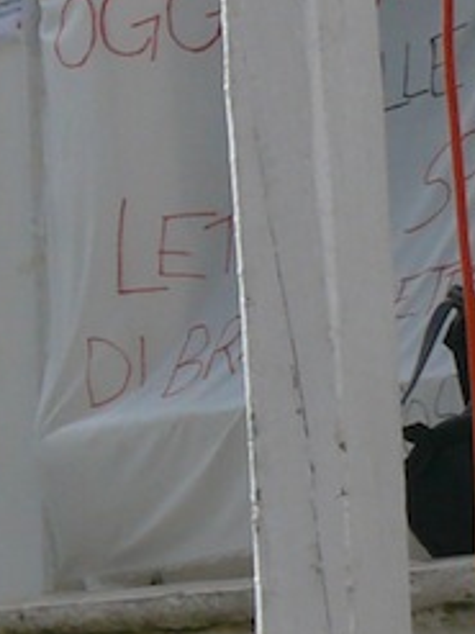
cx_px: -1126
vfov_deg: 9.5
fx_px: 3791
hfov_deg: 6.4
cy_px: 552
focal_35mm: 207
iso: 100
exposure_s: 1/320
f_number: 5.6
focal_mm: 7.4
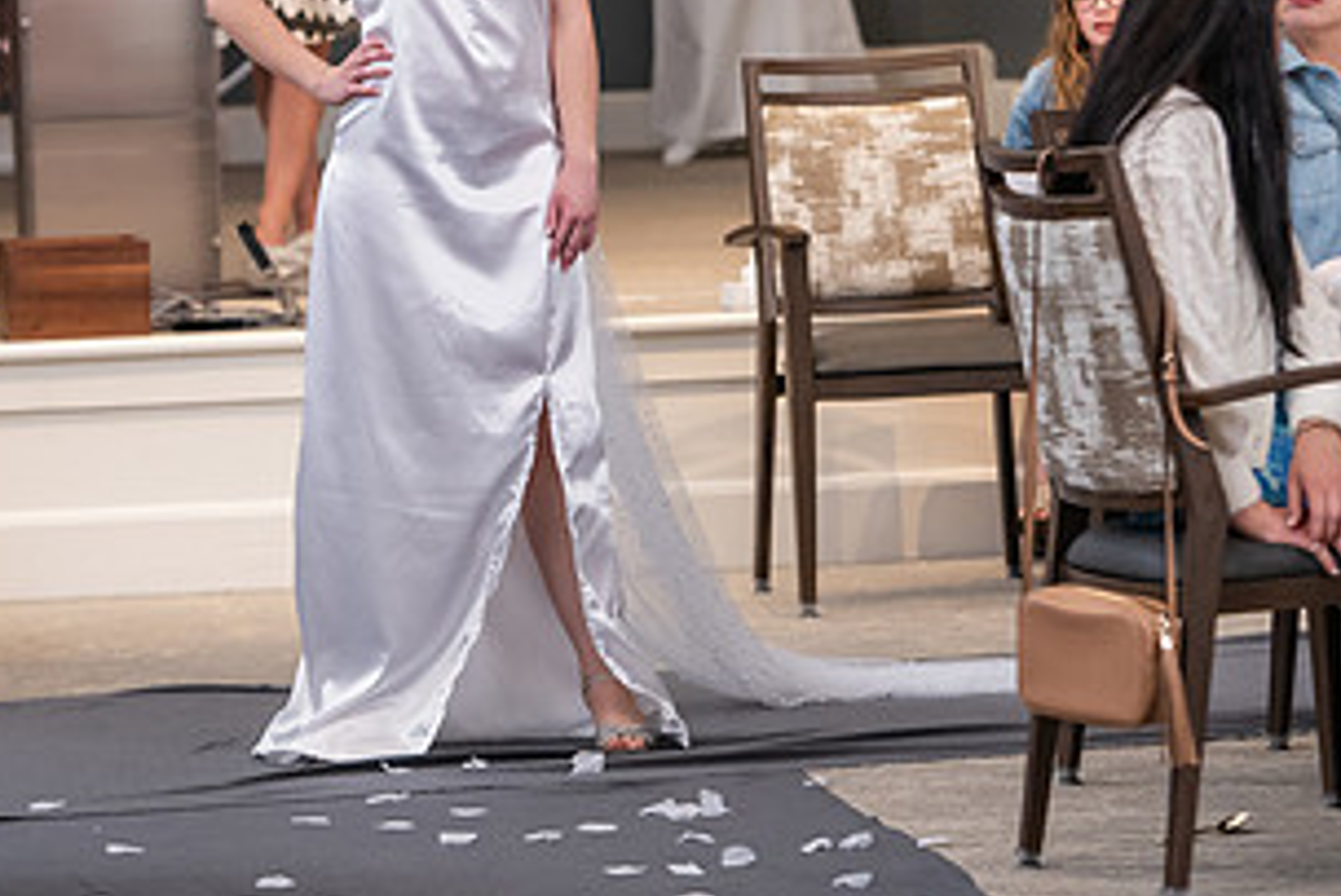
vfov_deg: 6.0
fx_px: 8534
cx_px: 547
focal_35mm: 229
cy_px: 55
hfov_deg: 9.0
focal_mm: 120
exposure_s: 1/200
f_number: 3.5
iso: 1600
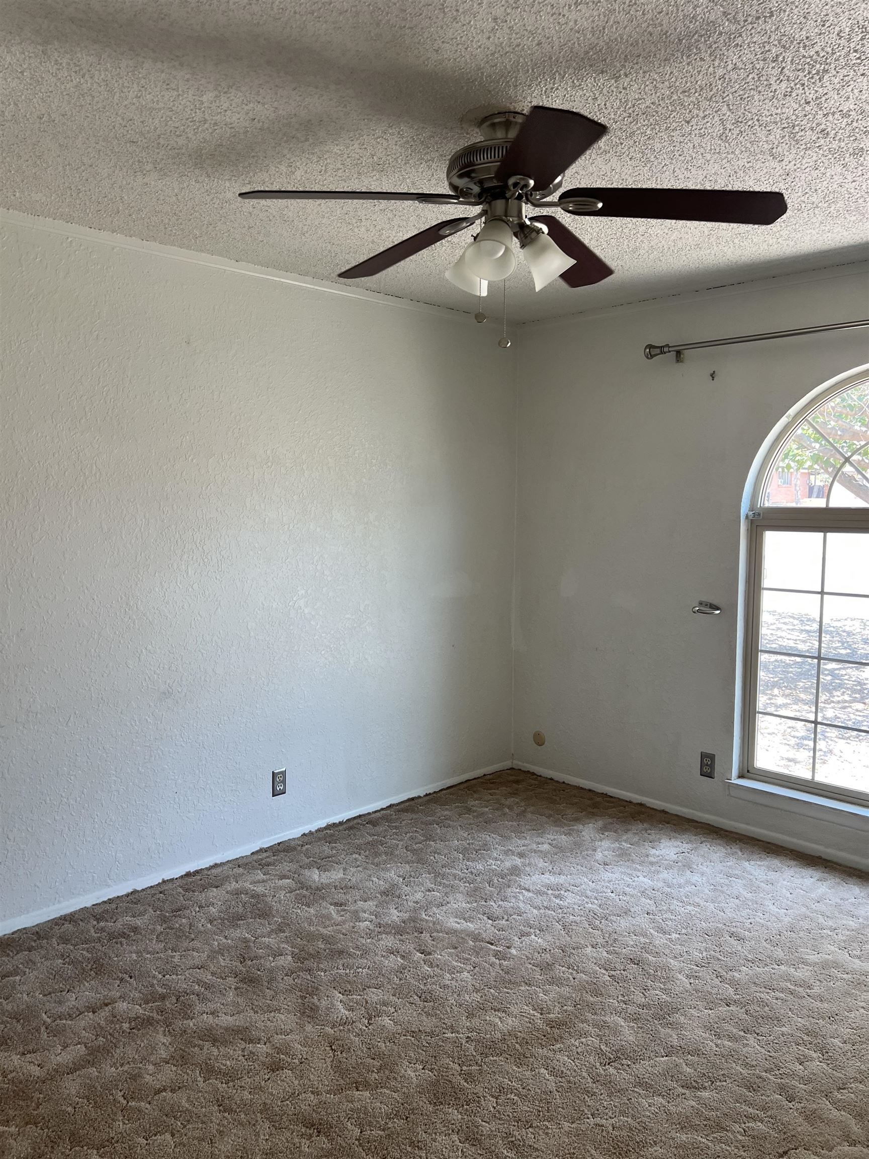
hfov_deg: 53.1
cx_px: 434
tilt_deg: -4.8
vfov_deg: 67.3
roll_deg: +0.1
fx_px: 870
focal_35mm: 26
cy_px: 580
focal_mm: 5.7
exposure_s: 1/120
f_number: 1.5
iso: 80
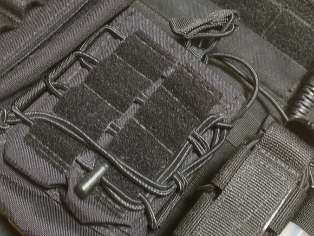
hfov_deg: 32.2
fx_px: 544
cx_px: 142
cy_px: 109
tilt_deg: -69.4
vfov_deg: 24.4
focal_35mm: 60
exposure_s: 1/15
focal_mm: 4.15
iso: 200
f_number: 2.2
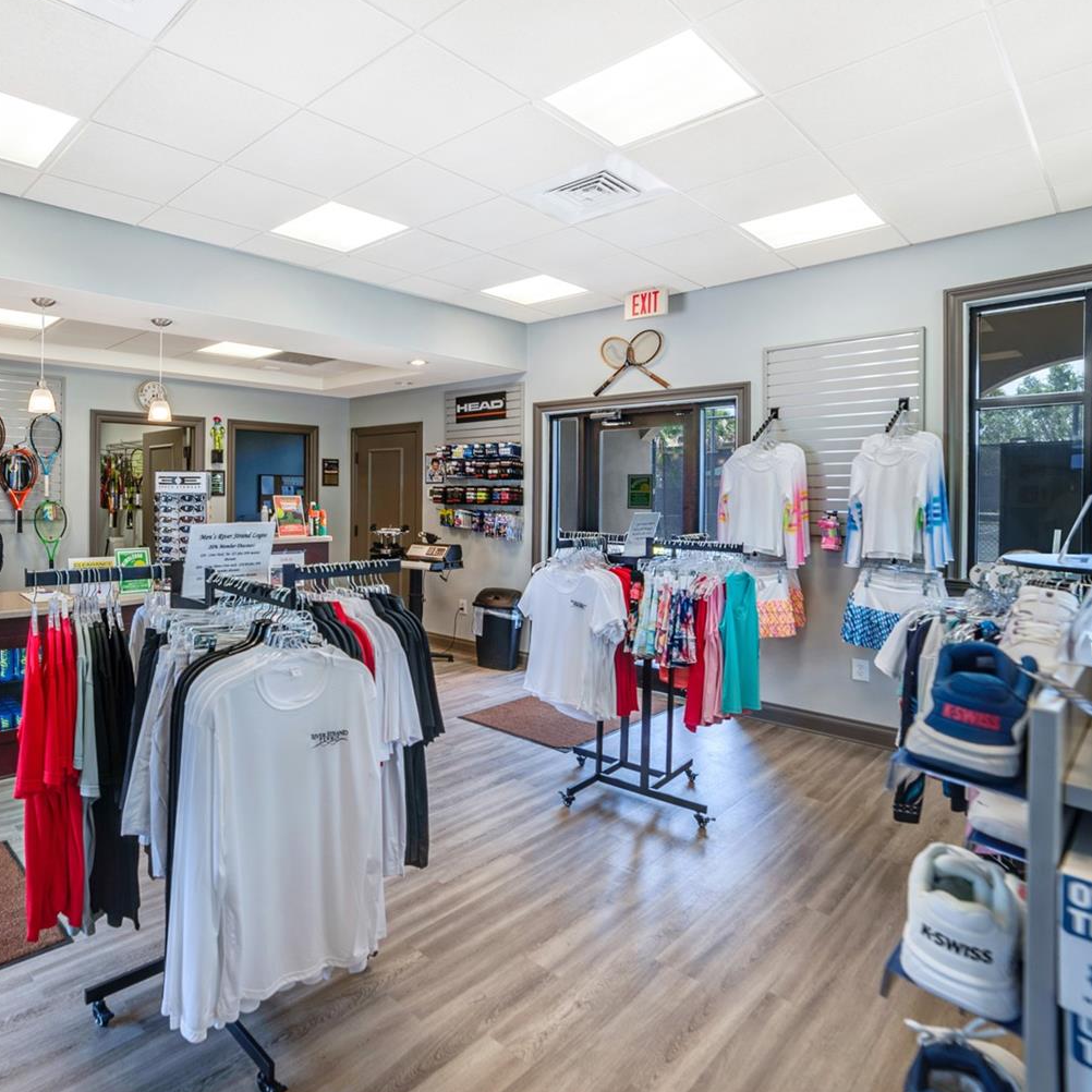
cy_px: 515
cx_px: 359
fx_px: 678
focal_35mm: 19
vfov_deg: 77.6
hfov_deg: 75.1
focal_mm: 14
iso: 100
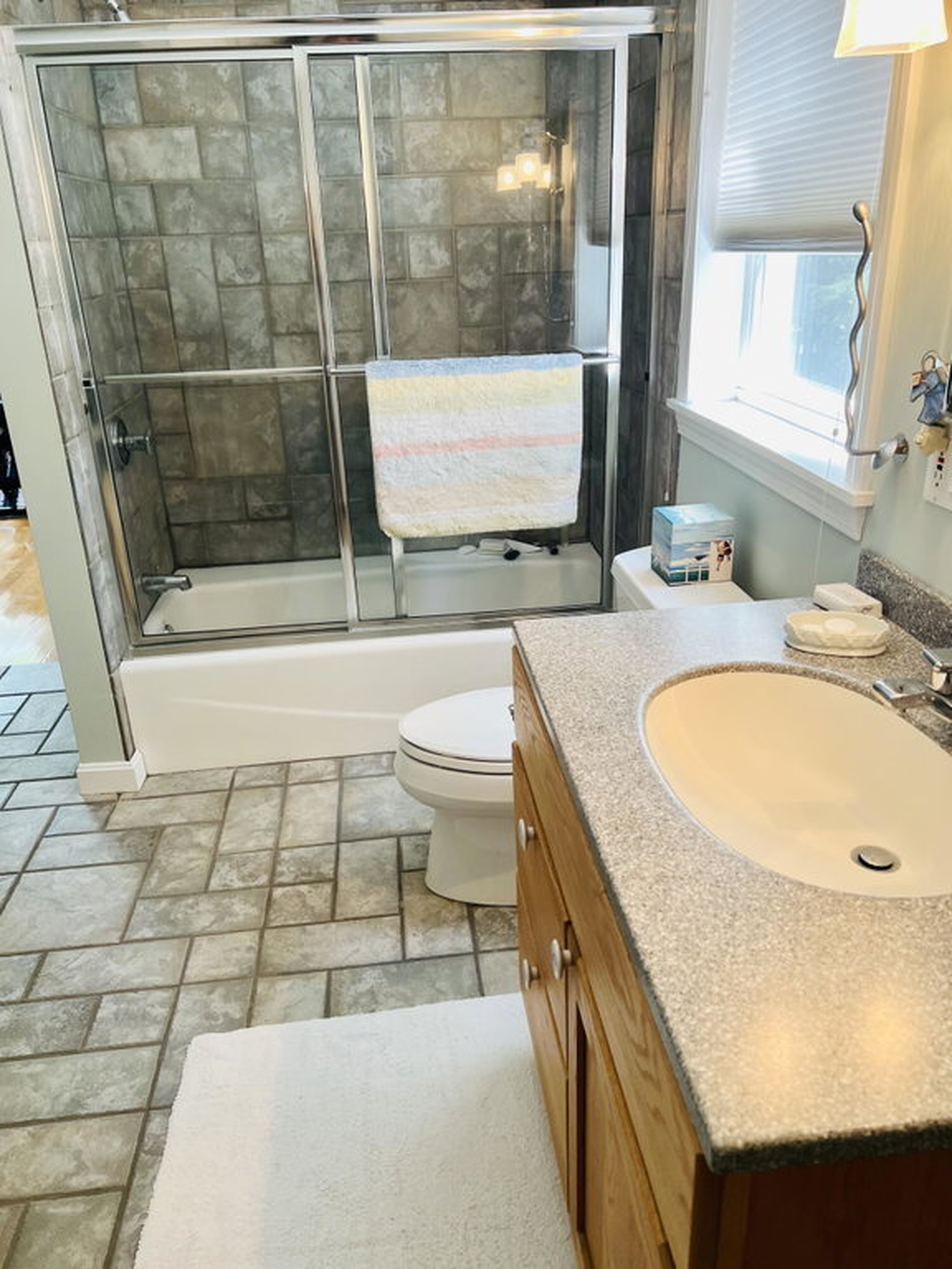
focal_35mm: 26
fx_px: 953
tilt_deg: -22.2
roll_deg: +3.0
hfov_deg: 53.1
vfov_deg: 67.3
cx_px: 476
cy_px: 634
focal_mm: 5.7
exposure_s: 1/60
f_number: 1.5
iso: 80
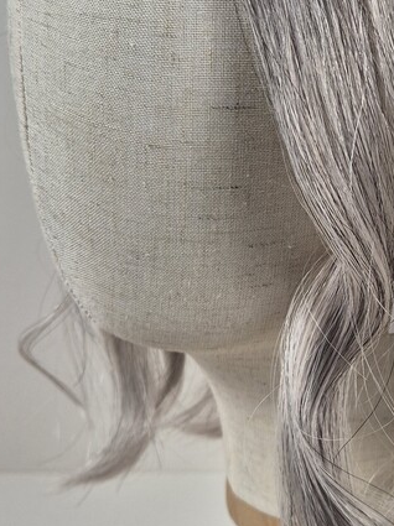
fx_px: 988
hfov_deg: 22.0
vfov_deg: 29.8
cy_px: 283
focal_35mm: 65
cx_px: 366
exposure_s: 1/156
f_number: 1.8
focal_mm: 5.4
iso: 25
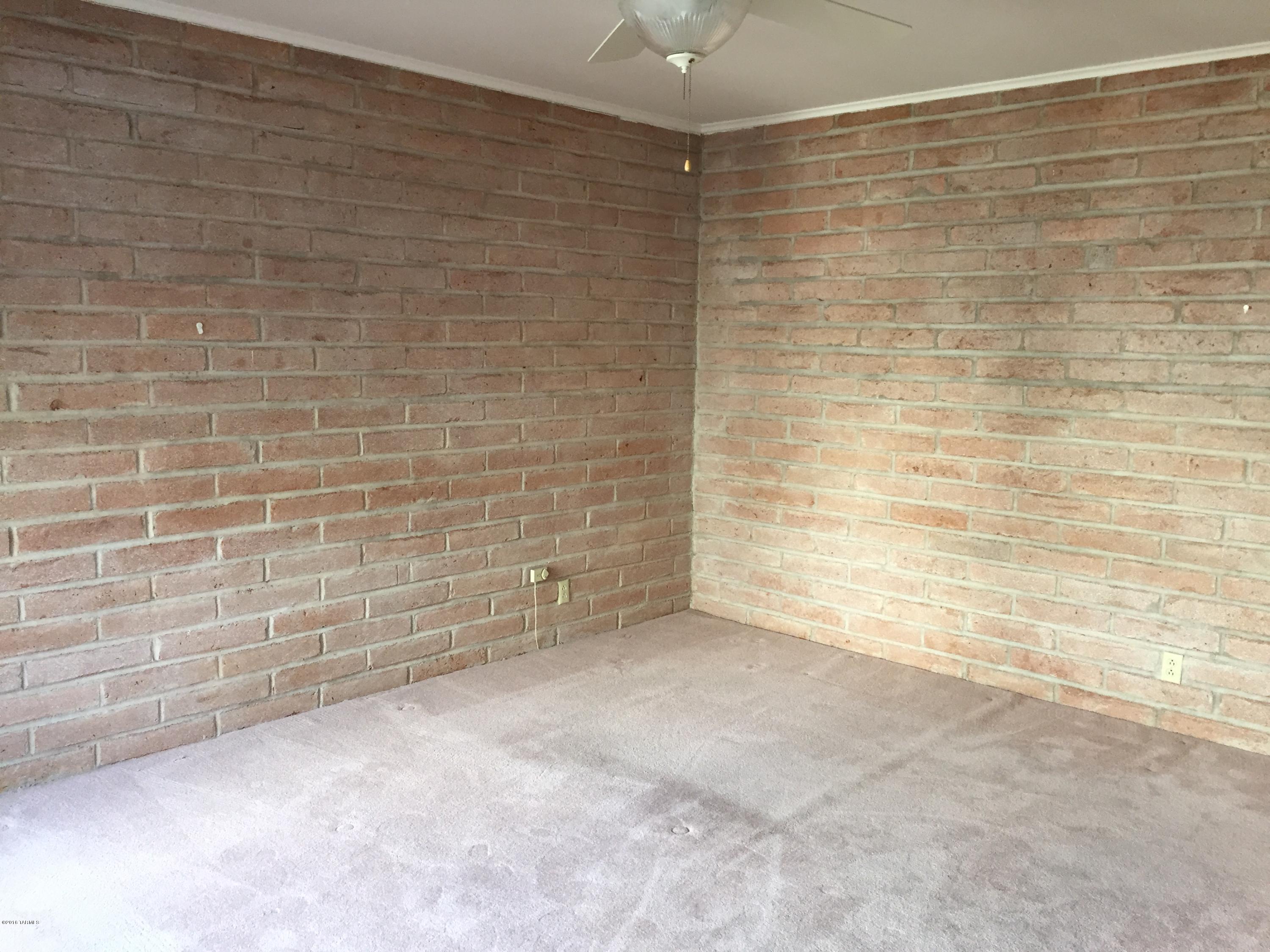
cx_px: 635
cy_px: 476
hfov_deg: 61.7
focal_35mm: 29
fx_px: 1064
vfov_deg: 48.2
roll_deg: +0.2
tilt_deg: -8.1
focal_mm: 4.15
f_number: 2.2
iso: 80
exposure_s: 1/30
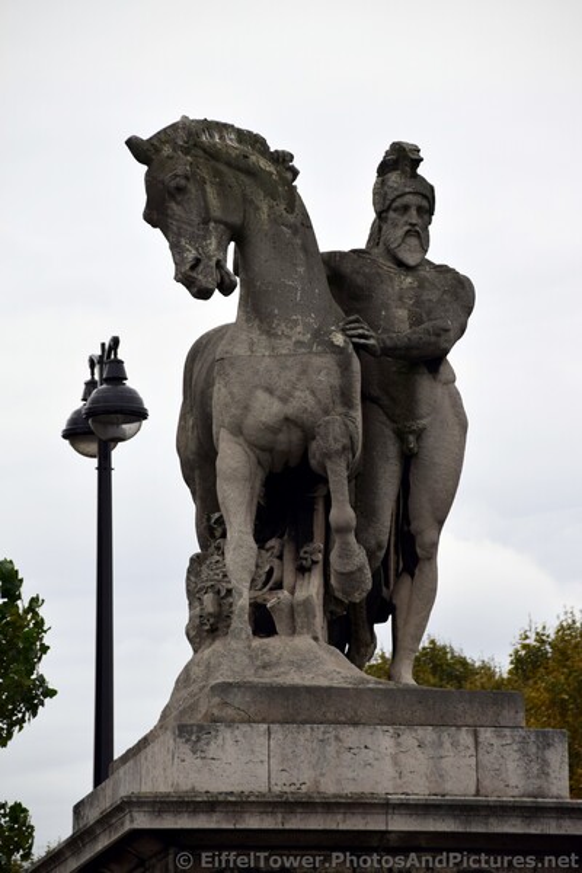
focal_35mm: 232
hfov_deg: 5.9
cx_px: 291
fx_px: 5638
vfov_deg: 8.9
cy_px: 436
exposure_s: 1/800
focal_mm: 155
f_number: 7.1
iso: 200
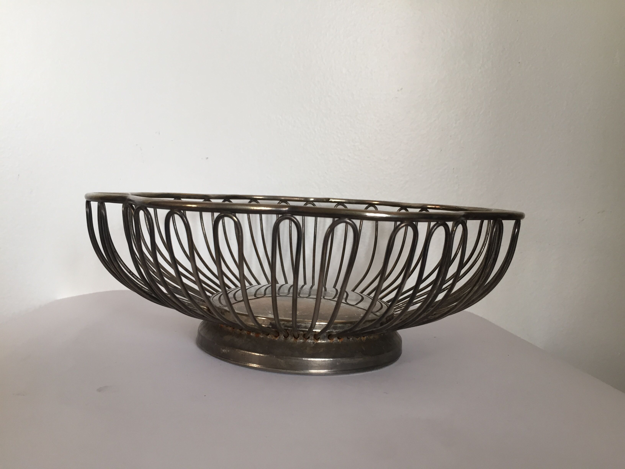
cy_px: 234
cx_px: 312
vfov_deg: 48.2
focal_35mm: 29
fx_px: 524
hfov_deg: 61.7
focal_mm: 4.15
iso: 40
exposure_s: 1/40
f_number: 2.2
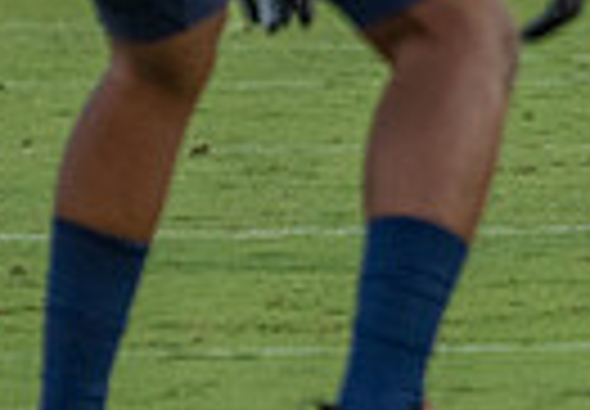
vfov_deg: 0.8
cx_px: 1214
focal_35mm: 1772
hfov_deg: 1.1
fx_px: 29419
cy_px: -329
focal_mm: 339
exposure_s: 1/1000
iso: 2000
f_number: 5.6
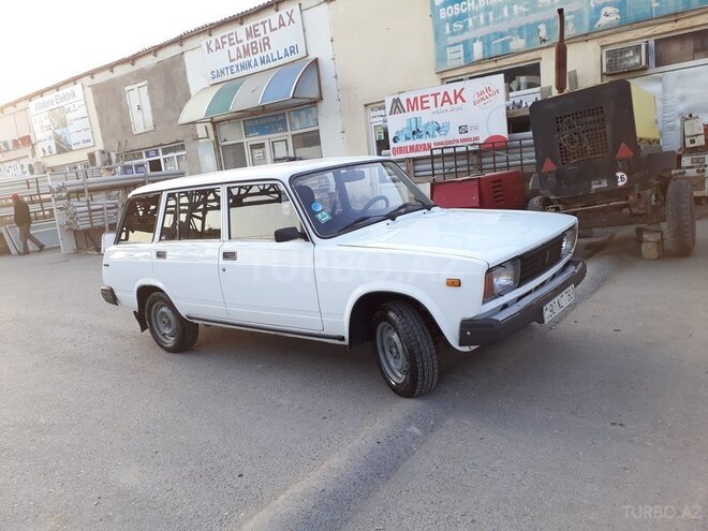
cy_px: 266
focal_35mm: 27
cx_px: 354
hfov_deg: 65.3
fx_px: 552
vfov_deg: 51.4
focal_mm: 3.6
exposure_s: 1/194
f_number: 1.9
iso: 40
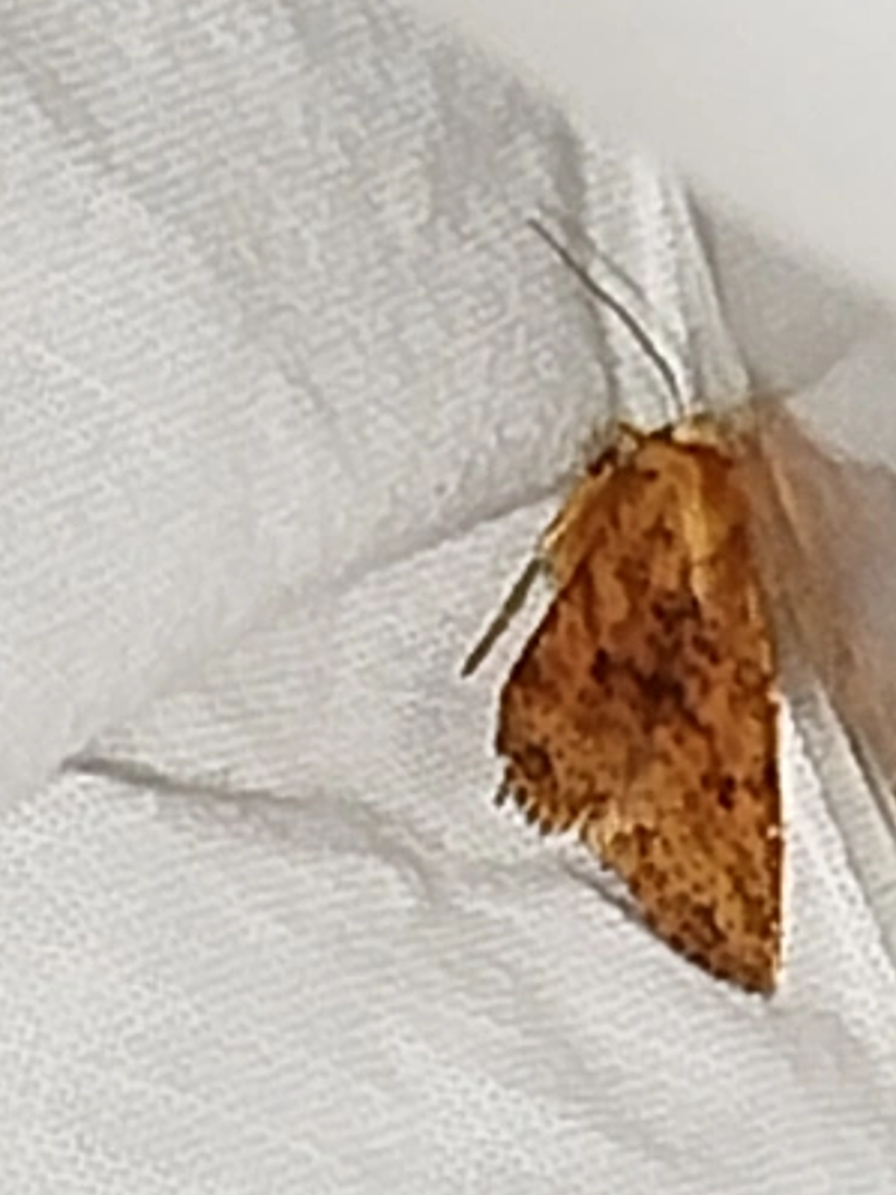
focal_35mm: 348
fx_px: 12017
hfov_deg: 4.3
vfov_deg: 5.7
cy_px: 536
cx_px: 605
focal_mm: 5.31
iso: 400
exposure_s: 1/33
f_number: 1.7
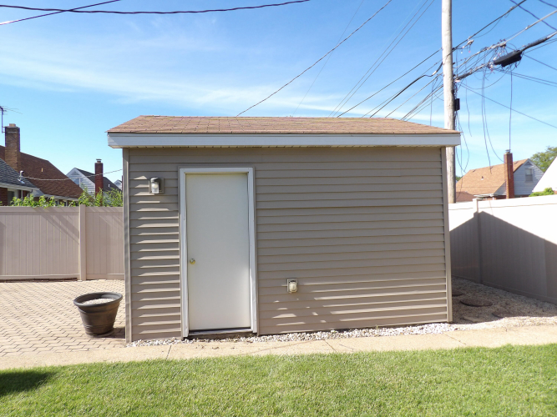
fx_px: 386
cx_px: 278
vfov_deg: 56.8
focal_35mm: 24
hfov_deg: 71.6
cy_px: 208
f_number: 3.2
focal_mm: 4.3
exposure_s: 1/672
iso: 100
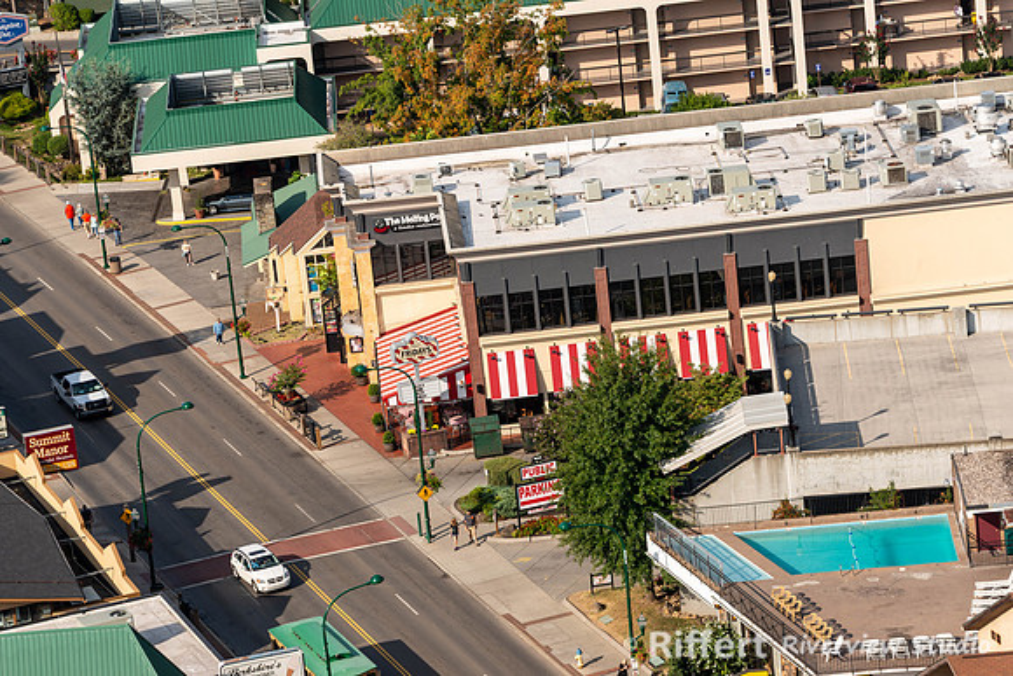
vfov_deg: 9.2
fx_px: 4222
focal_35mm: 150
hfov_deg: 13.7
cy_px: 338
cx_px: 506
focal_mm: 150
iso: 100
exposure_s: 1/200
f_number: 8
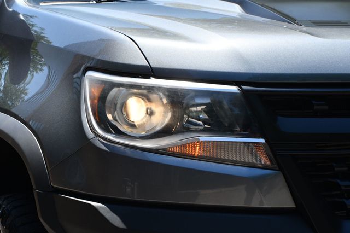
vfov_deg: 13.0
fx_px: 1020
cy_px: 116
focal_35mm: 105
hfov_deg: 19.5
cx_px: 175
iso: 160
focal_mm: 70
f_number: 8
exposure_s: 1/250
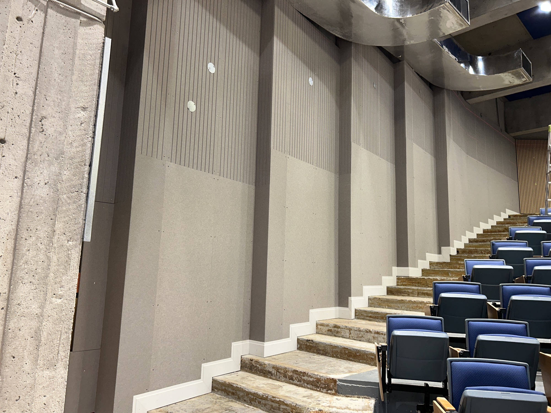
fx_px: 414
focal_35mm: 26
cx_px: 276
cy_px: 206
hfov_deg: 67.3
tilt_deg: +8.0
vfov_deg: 53.1
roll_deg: -1.7
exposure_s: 1/20
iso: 64
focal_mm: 5.7
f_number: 1.5
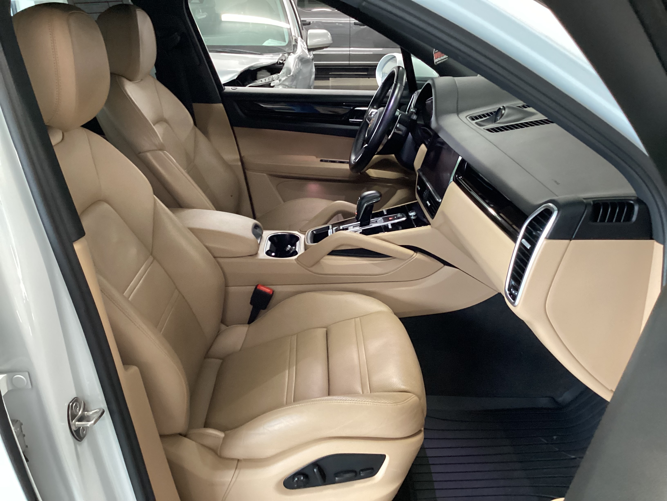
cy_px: 250
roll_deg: +1.0
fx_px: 597
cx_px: 334
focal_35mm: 31
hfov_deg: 58.4
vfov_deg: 45.4
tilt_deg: -21.4
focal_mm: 3.3
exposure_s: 1/40
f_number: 2.4
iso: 400
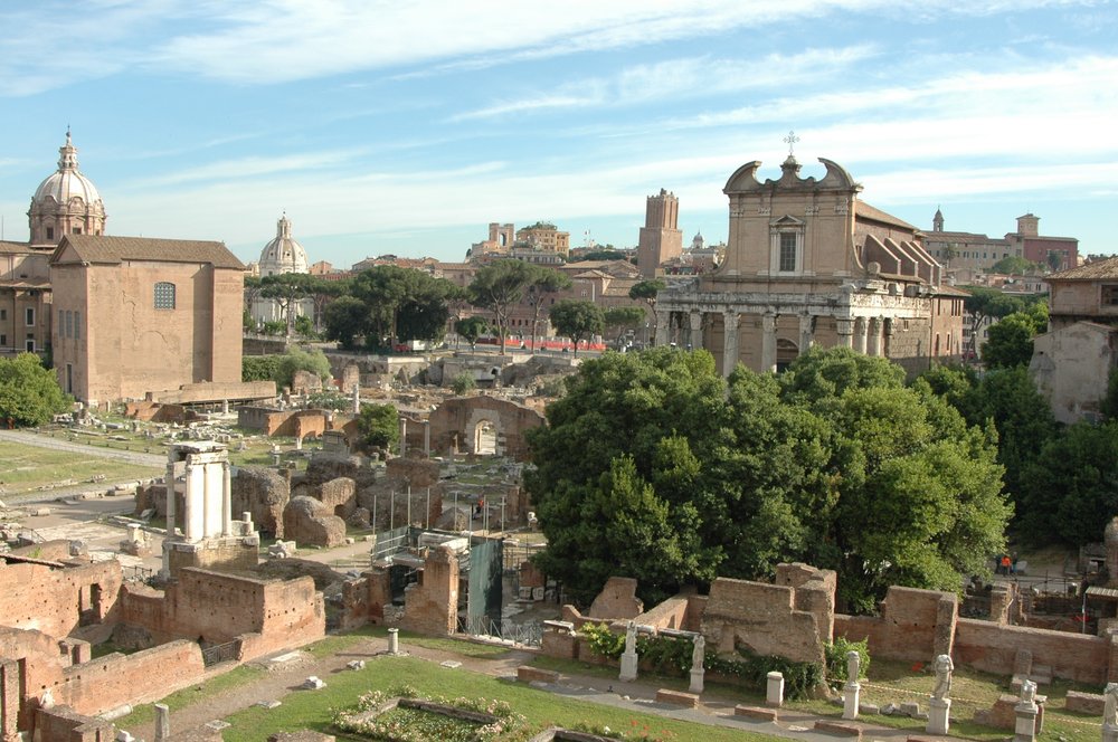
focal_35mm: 36
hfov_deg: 53.2
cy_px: 371
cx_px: 559
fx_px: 1117
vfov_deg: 36.8
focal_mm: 24
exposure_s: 1/320
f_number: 9
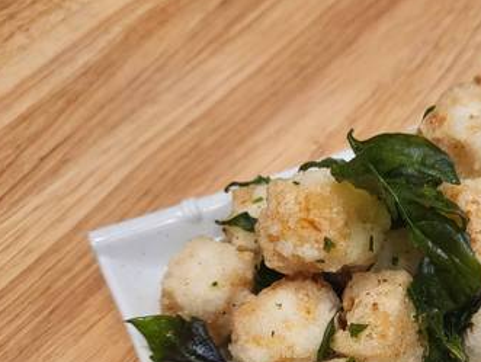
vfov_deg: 30.9
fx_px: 640
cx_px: 408
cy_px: 282
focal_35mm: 46
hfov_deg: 39.0
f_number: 1.8
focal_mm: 4.25
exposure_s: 1/120
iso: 250
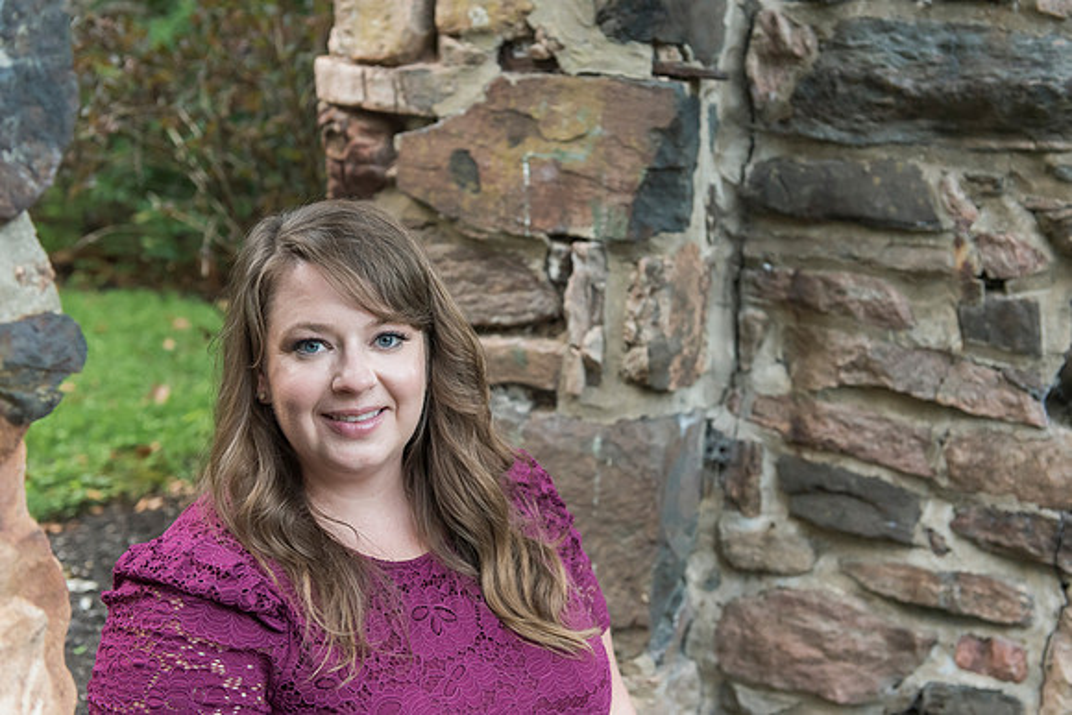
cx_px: 556
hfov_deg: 39.8
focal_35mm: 50
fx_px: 1482
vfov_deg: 27.1
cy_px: 344
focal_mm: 48
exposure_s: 1/250
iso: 1600
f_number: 3.5
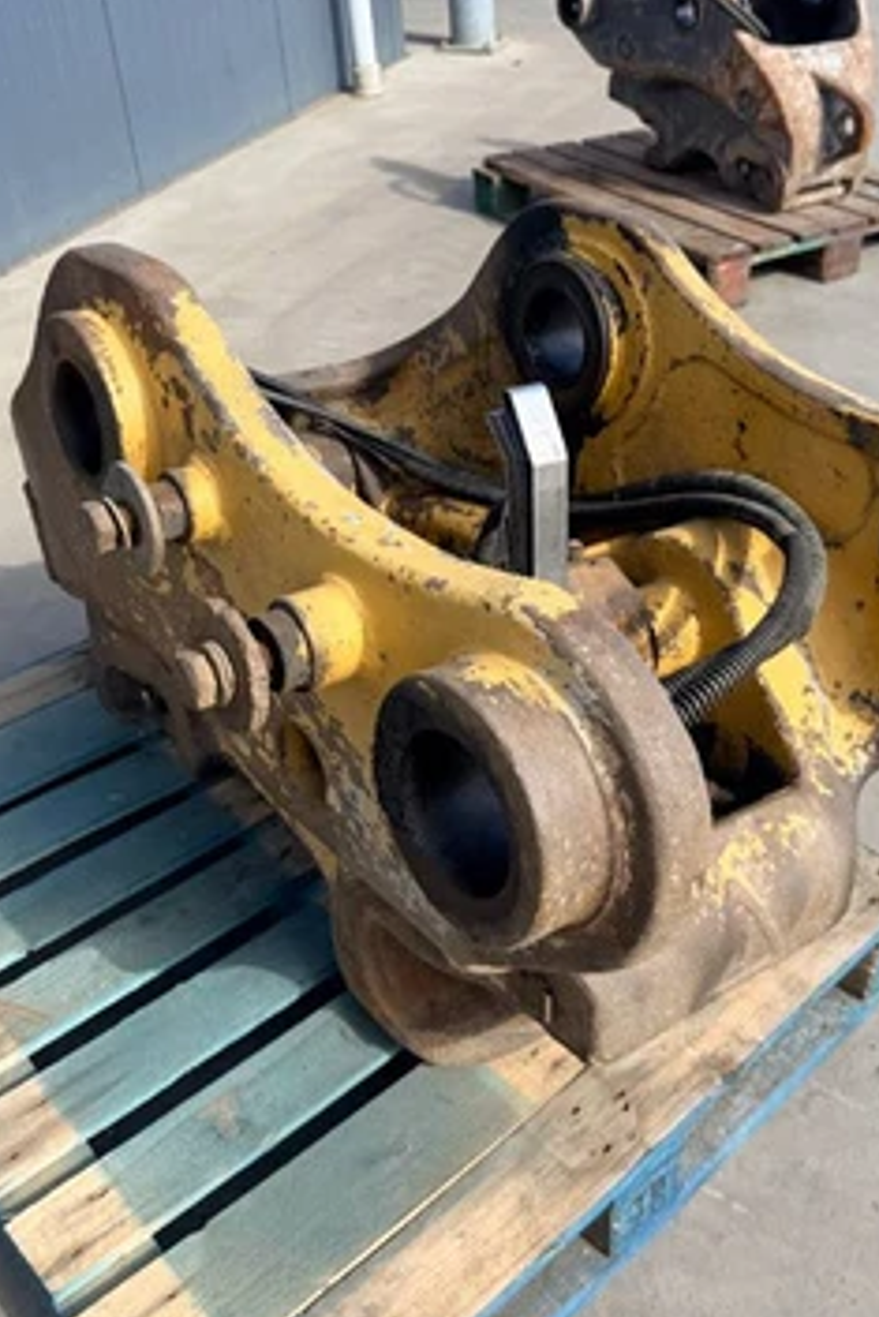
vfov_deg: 55.8
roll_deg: +2.2
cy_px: 662
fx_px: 1244
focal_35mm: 34
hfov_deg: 38.7
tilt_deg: -35.9
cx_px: 550
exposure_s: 1/1618
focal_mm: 6.76
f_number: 1.78
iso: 80
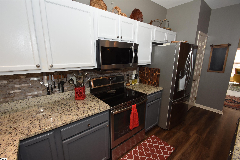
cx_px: 120
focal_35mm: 15
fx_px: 100
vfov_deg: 77.3
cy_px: 80
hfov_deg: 100.4
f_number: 6.3
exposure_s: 1/60
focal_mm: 10
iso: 500
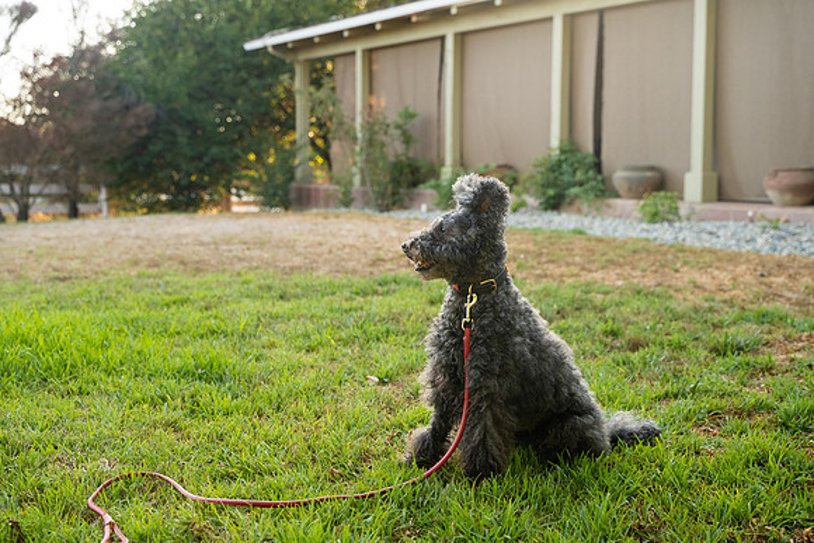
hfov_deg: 41.1
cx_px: 407
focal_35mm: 48
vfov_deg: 28.1
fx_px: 1086
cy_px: 272
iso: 800
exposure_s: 1/500
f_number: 4
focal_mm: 48
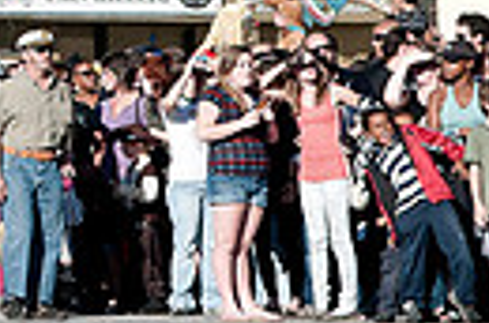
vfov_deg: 5.3
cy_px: -145
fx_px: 3442
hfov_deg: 7.8
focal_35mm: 254
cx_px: -508
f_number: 5
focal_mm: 38
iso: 250
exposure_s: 1/1250
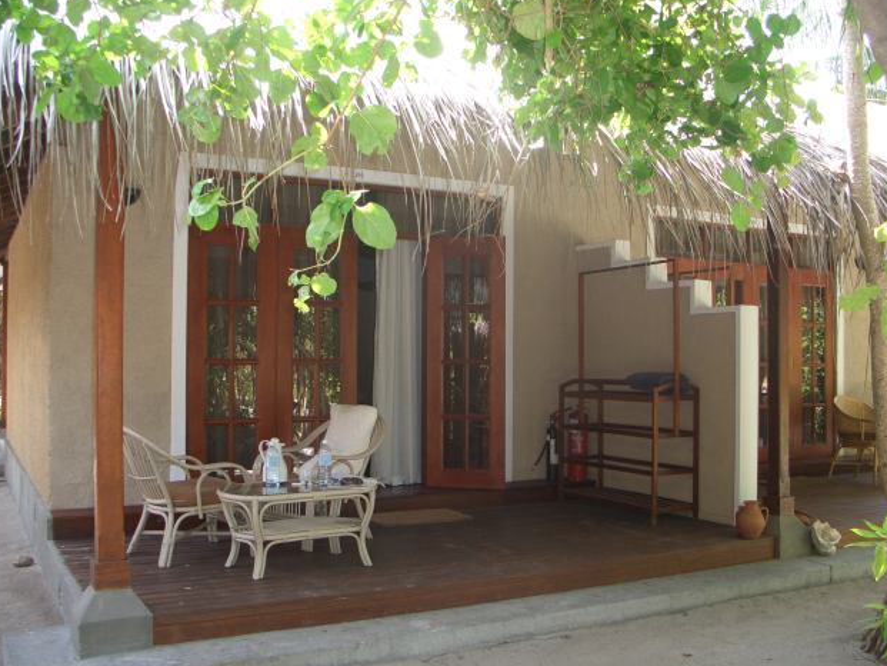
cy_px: 334
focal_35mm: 34
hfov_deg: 53.9
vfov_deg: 41.8
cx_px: 441
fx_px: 871
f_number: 2.8
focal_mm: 7.1
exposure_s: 1/60
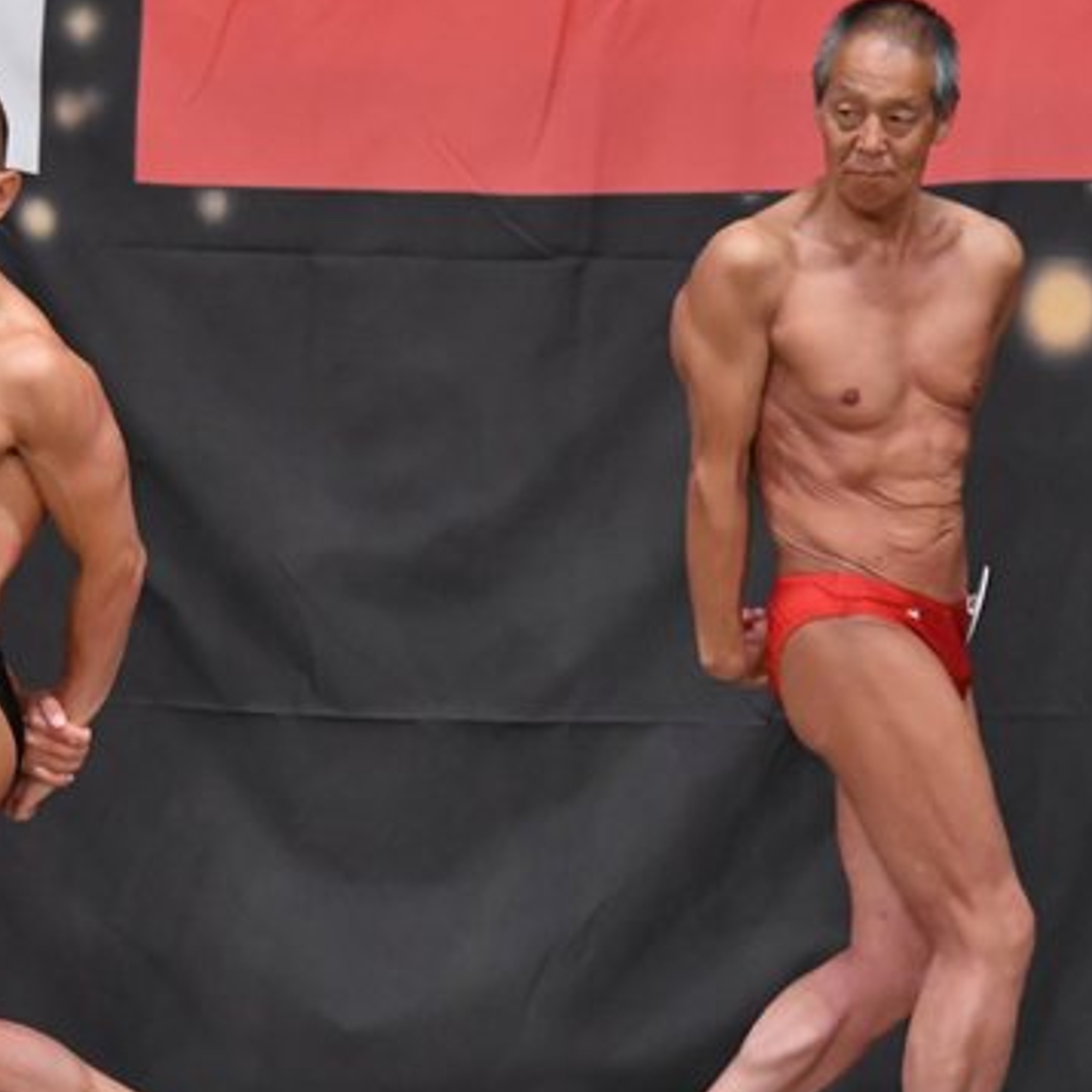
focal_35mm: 415
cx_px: 188
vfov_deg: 4.2
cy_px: 682
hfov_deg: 4.2
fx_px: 14811
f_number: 5.6
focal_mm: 150
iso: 5000
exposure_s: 1/400
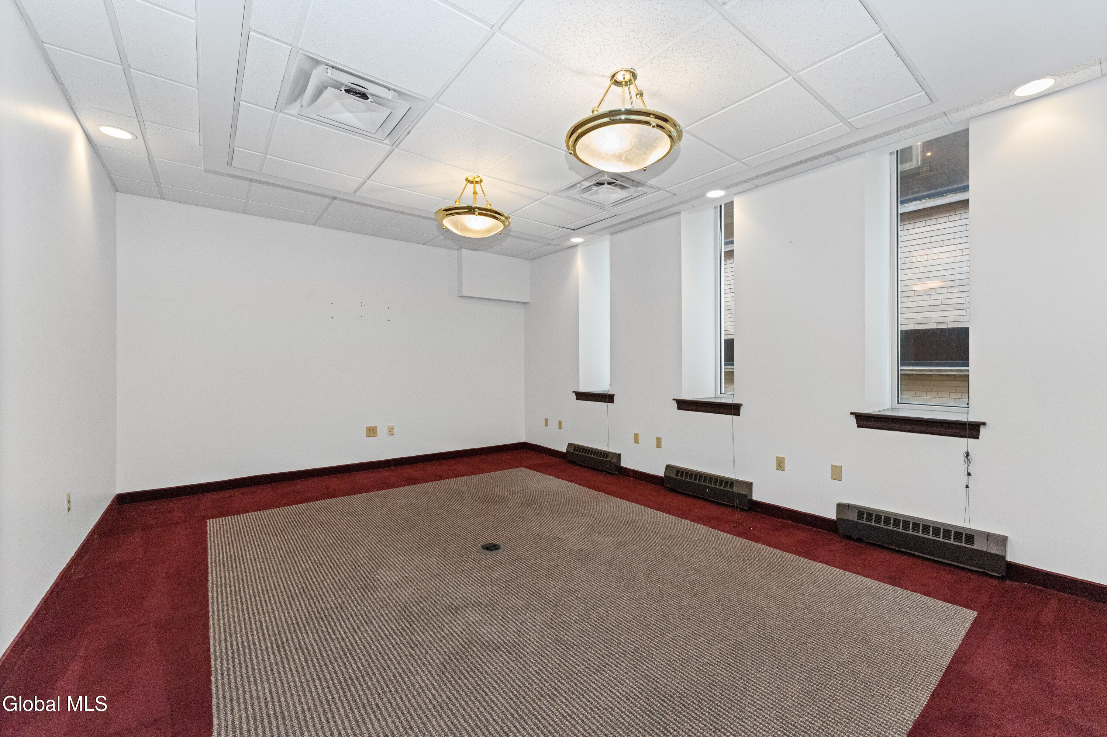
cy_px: 368
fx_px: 430
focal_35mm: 14
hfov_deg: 104.3
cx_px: 554
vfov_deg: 81.2
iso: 3200
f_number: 8
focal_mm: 14
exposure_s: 1/60
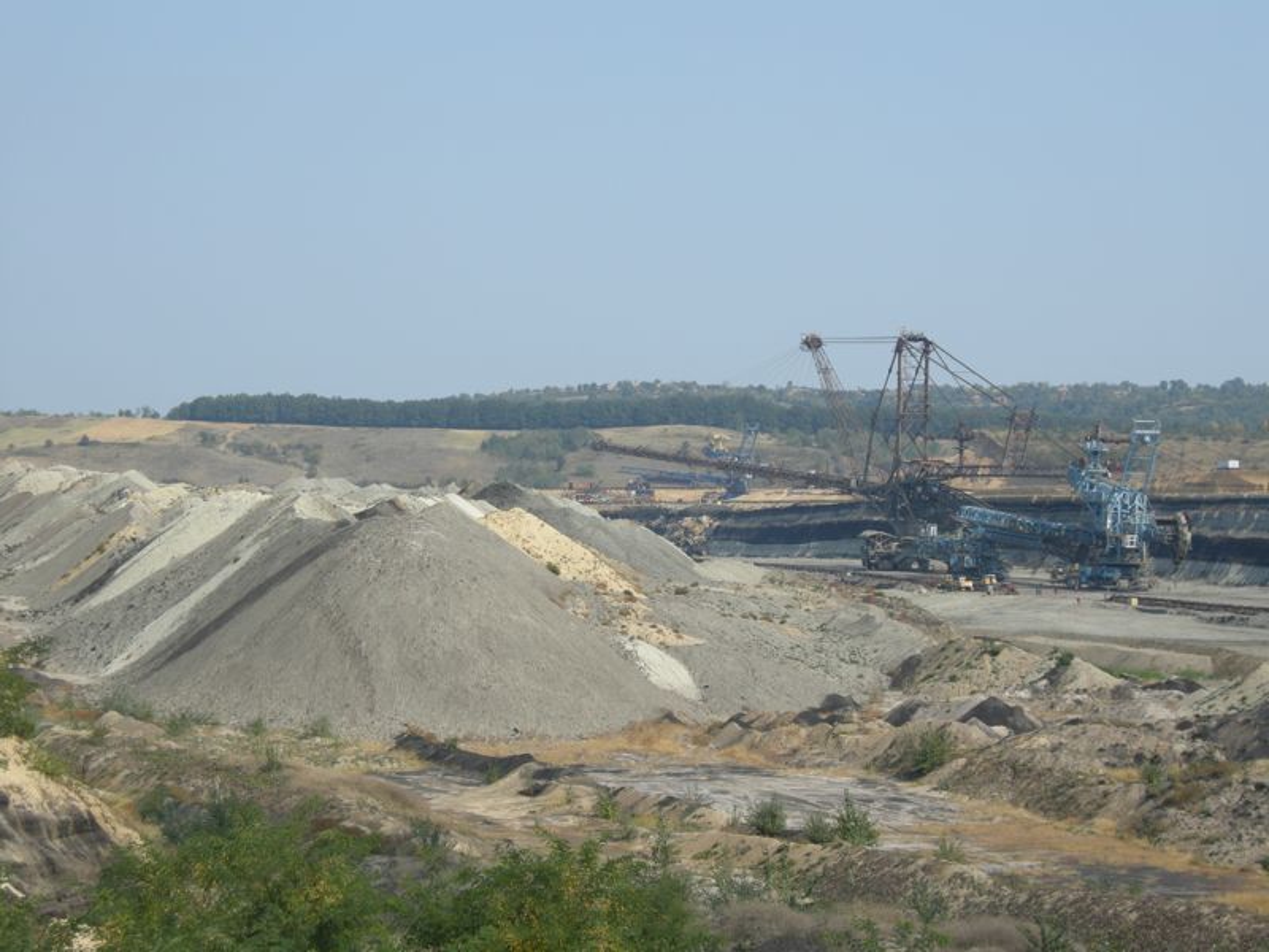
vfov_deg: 17.0
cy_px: 476
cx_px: 634
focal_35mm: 87
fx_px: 3189
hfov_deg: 22.5
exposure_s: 1/280
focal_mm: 18.6
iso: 64
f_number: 5.3
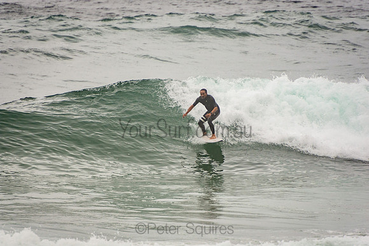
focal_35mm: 600
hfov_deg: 3.4
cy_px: 123
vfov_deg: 2.3
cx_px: 184
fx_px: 6151
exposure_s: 1/1250
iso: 360
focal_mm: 400
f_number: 5.6
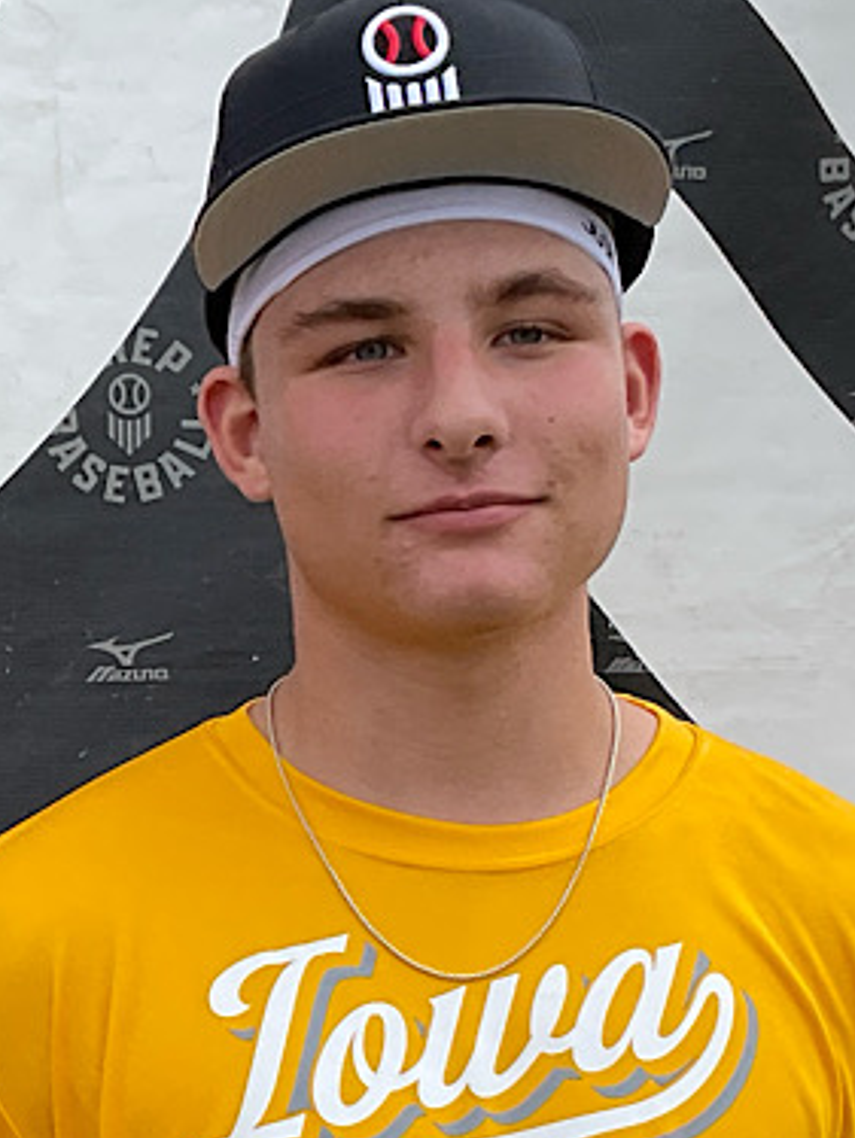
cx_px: 438
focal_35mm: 31
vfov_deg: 58.3
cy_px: 572
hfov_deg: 45.5
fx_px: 1020
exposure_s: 1/1490
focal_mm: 3
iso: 16
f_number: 1.8
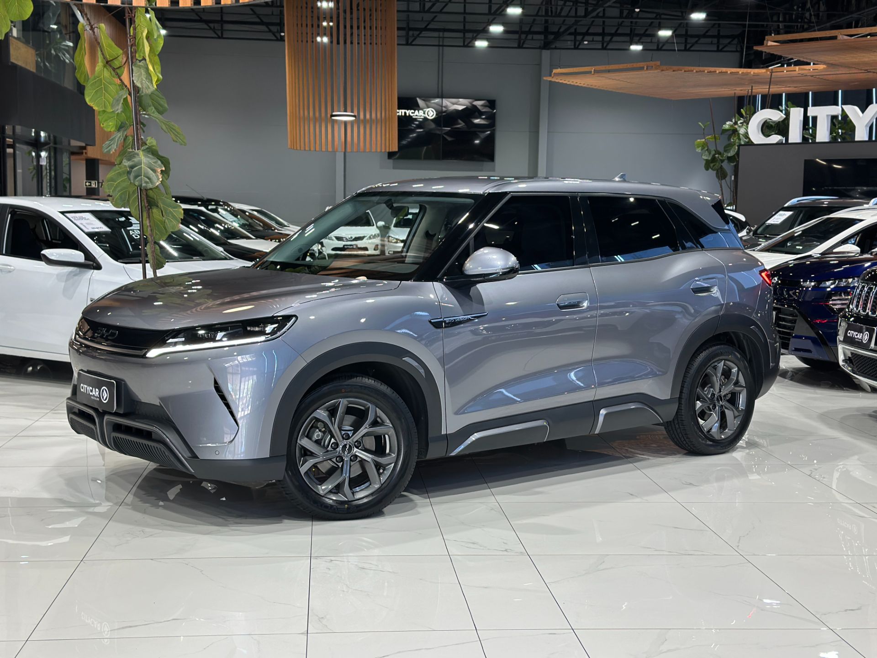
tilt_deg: -6.2
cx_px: 438
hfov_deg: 39.7
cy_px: 329
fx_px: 1216
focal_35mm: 48
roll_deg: -1.4
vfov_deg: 30.3
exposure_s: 1/61
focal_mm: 6.86
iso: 100
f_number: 1.78
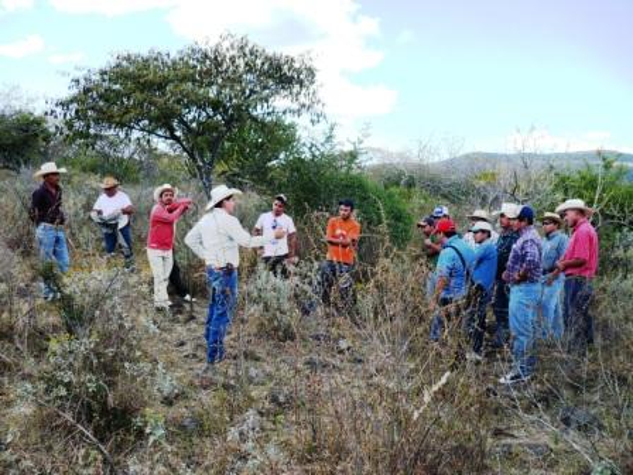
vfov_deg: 40.7
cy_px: 238
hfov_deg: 52.6
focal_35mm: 35
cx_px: 316
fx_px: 640
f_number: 2.8
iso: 100
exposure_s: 1/400
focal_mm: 5.8
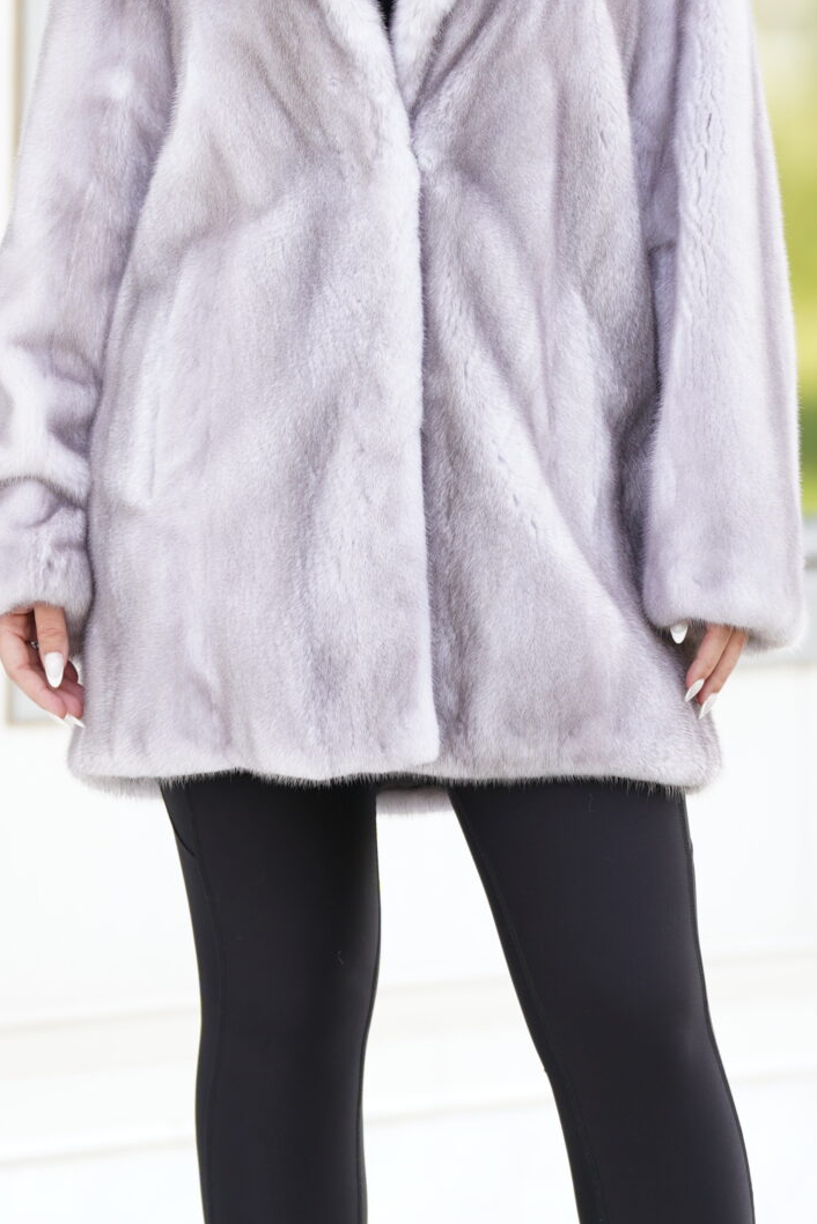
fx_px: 14321
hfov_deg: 3.3
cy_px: 460
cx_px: 181
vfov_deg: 4.9
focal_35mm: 421
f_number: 2.8
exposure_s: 1/250
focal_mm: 174
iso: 200
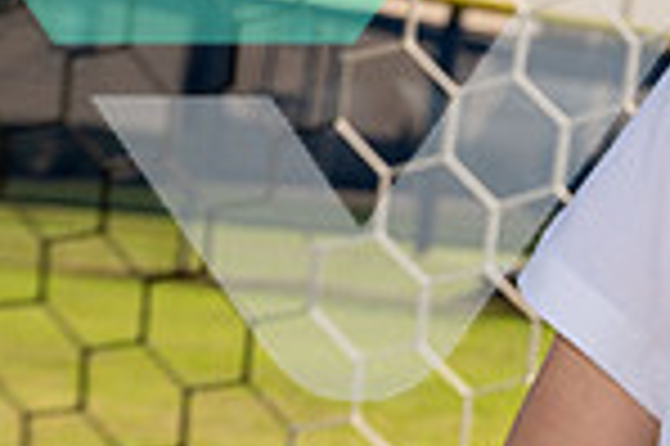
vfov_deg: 9.2
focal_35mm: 148
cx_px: 1115
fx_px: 2751
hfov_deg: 12.9
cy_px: 160
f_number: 5.6
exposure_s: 1/250
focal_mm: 38
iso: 100
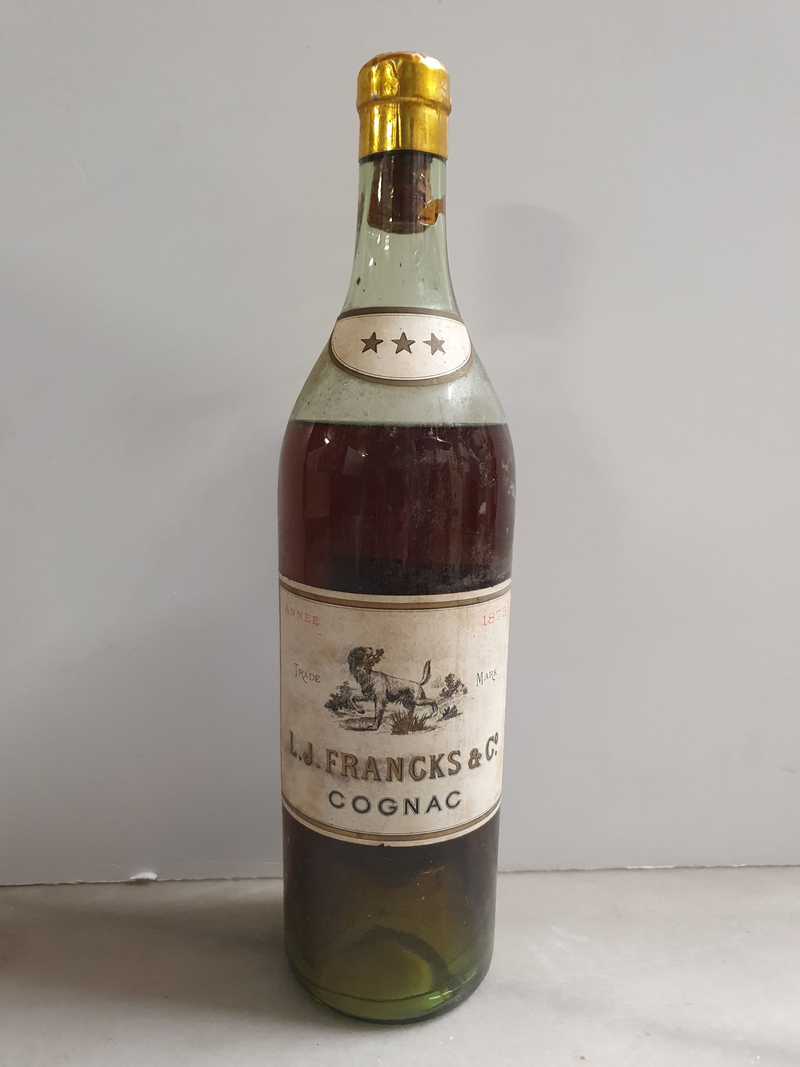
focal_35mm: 26
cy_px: 534
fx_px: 801
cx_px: 400
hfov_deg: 53.1
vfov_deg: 67.3
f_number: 1.5
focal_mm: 4.32
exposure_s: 1/50
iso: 400
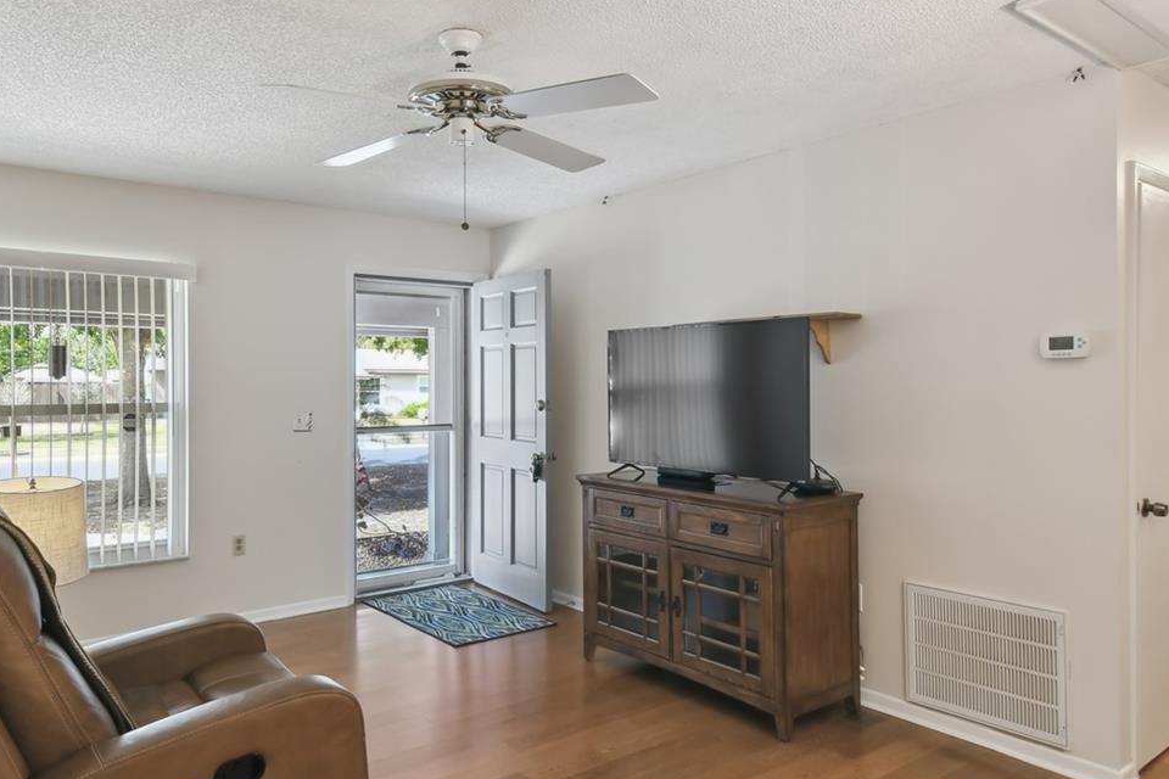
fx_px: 812
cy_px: 387
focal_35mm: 25
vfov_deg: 51.3
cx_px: 528
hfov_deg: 71.3
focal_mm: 10
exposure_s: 1/10
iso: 100
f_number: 7.1
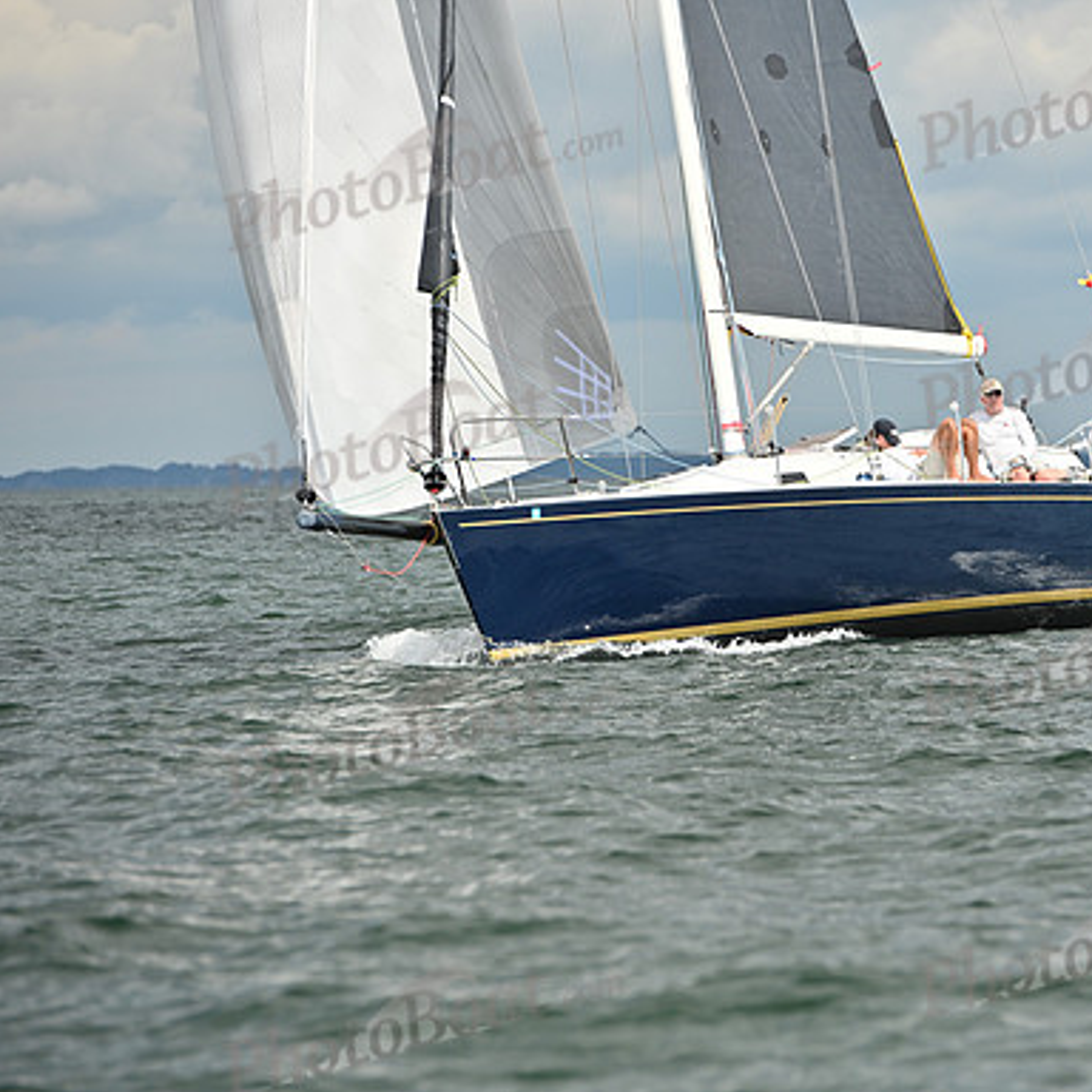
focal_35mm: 257
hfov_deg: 6.8
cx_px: 774
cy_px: 547
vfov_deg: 6.8
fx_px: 9172
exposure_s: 1/800
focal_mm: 200
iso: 250
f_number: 5.6
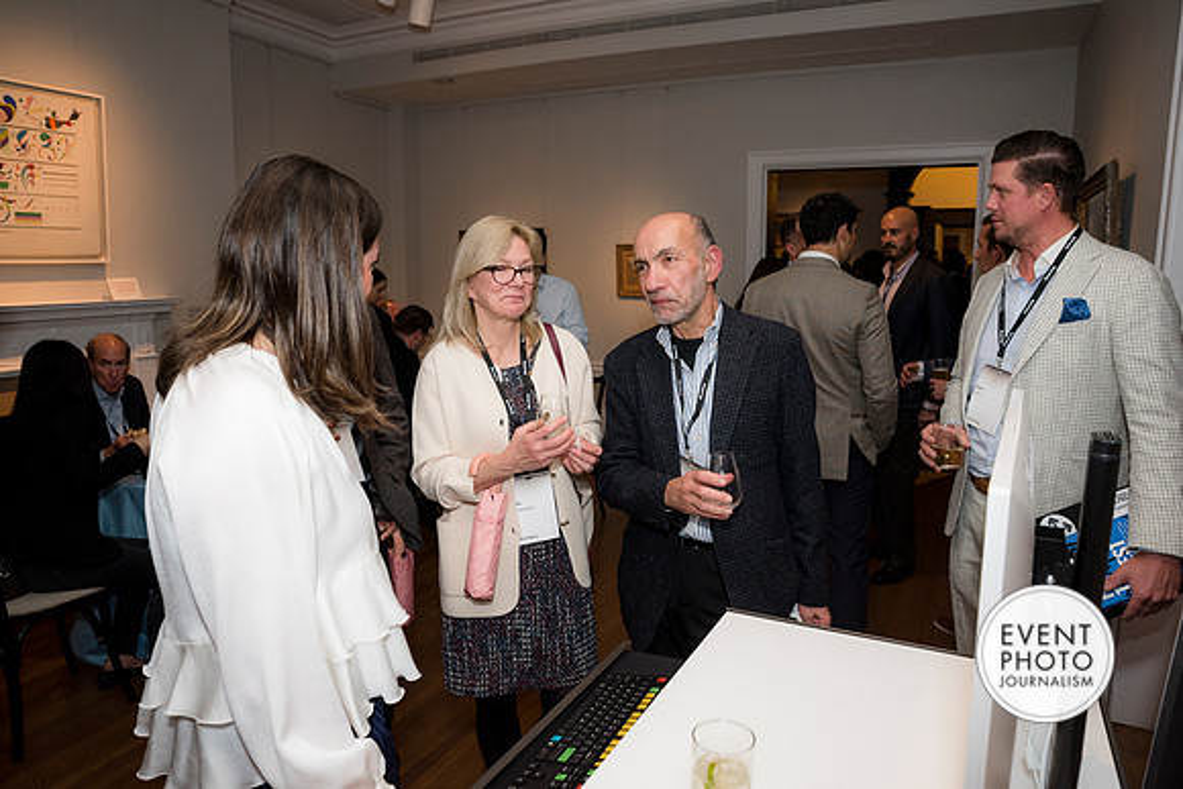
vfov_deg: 53.0
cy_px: 394
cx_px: 592
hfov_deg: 73.6
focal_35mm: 24
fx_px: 791
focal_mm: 24
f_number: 5
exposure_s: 1/125
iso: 800
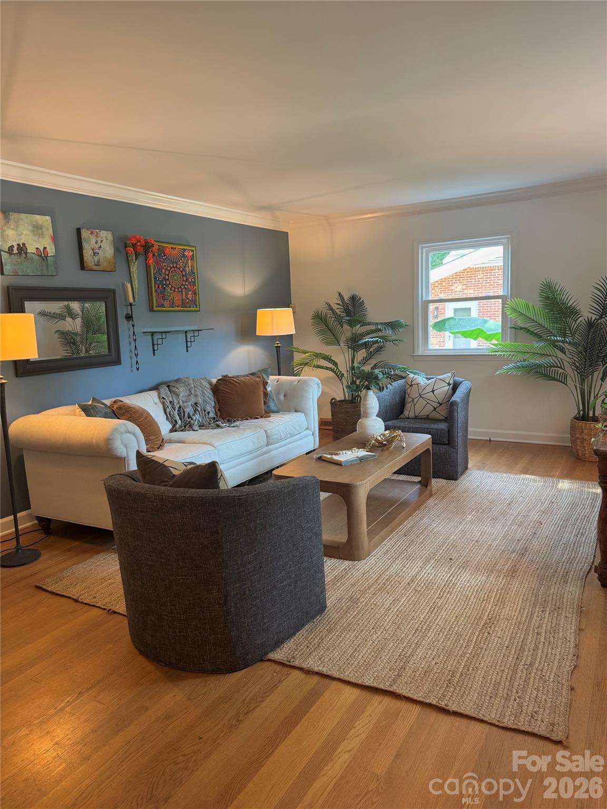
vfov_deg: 71.6
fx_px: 561
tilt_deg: -9.3
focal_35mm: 24
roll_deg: +2.9
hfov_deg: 56.8
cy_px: 404
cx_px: 304
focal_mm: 6.76
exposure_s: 1/60
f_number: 1.78
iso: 160
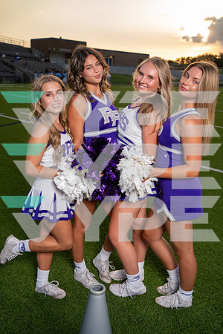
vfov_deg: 54.4
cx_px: 112
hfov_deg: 37.9
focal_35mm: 35
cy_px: 167
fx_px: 325
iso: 400
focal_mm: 35
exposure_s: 1/250
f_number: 4
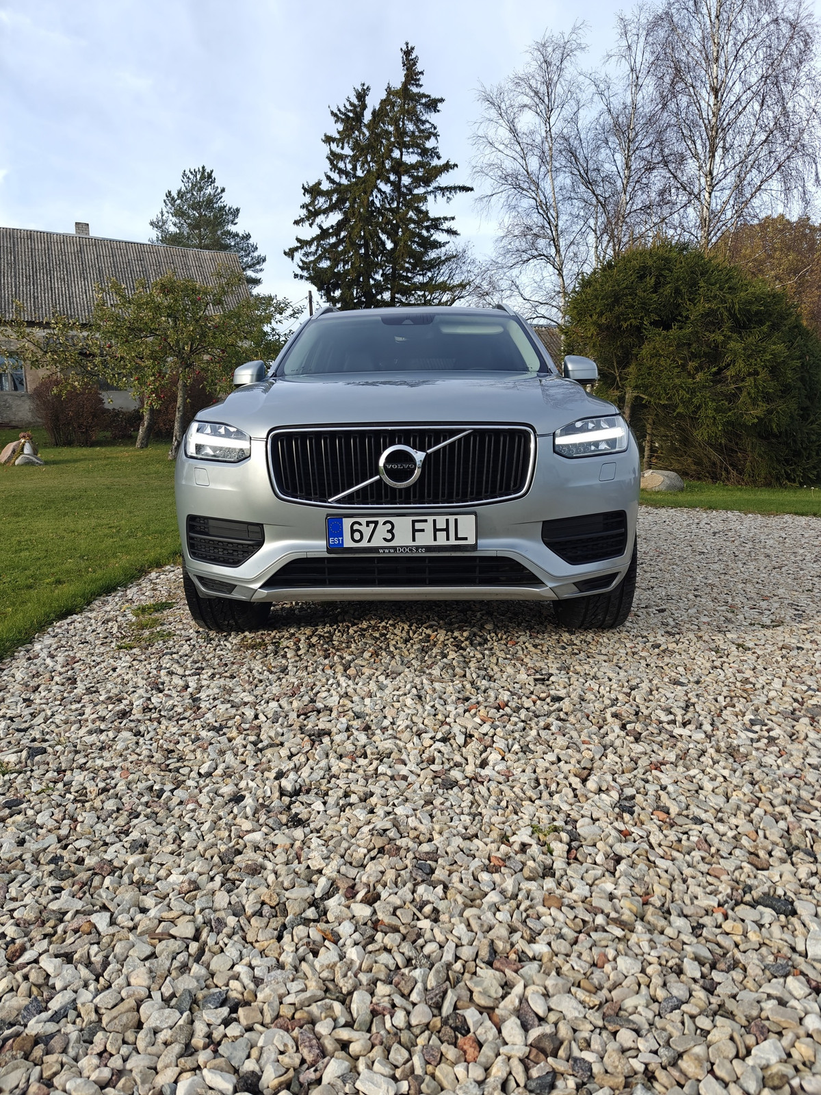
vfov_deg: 73.9
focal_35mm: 23
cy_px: 548
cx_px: 410
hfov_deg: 58.9
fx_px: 727
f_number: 1.6
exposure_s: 1/784
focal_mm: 6.06
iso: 50
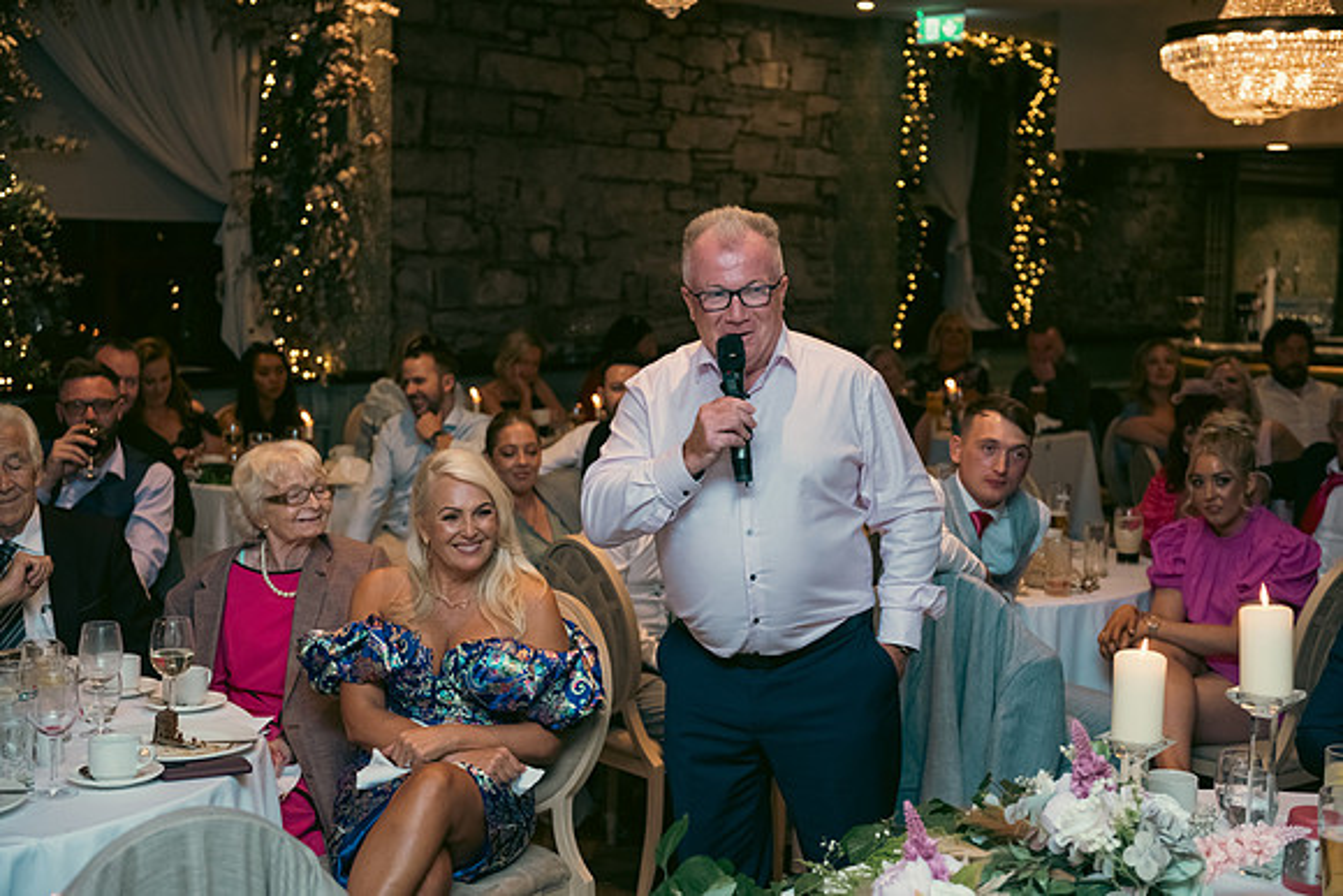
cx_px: 672
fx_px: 2052
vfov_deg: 24.6
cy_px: 448
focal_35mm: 55
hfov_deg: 36.2
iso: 800
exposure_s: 1/160
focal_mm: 55
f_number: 3.5
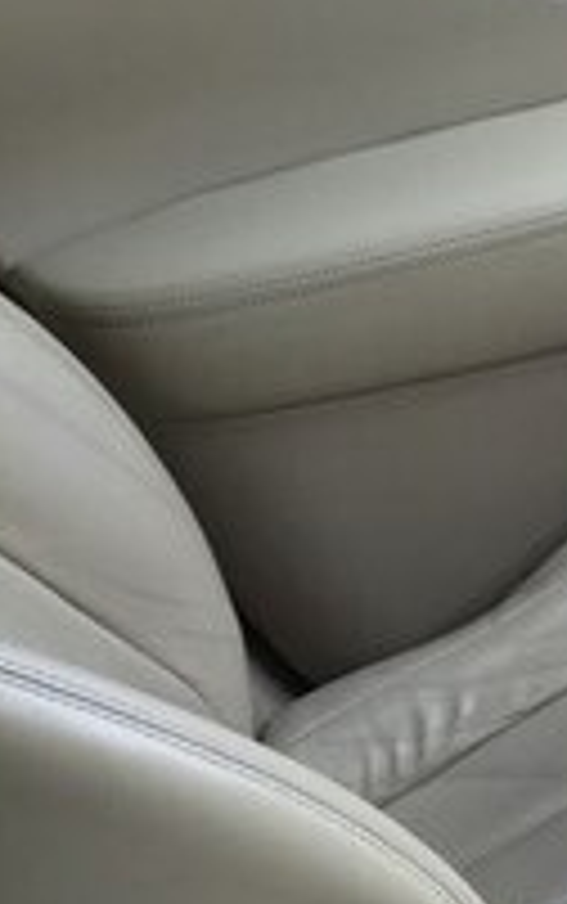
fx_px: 2492
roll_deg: +0.0
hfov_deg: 10.6
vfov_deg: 20.4
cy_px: 699
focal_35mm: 101
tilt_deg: -38.5
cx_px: 1472
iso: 32
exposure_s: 1/100
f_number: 2.2
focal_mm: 4.15
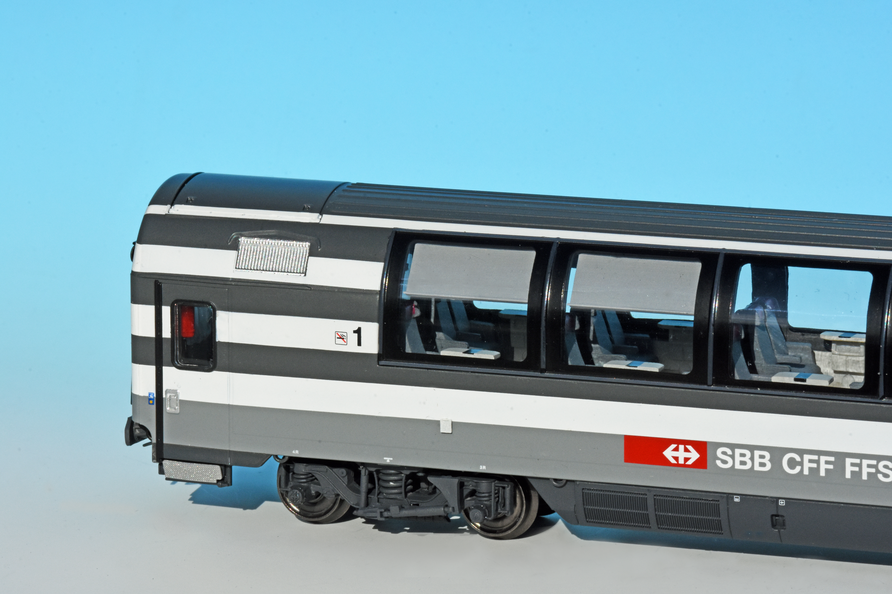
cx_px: 446
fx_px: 3902
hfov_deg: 13.0
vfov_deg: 8.7
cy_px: 297
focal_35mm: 158
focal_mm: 105
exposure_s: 1/640
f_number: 29
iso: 800
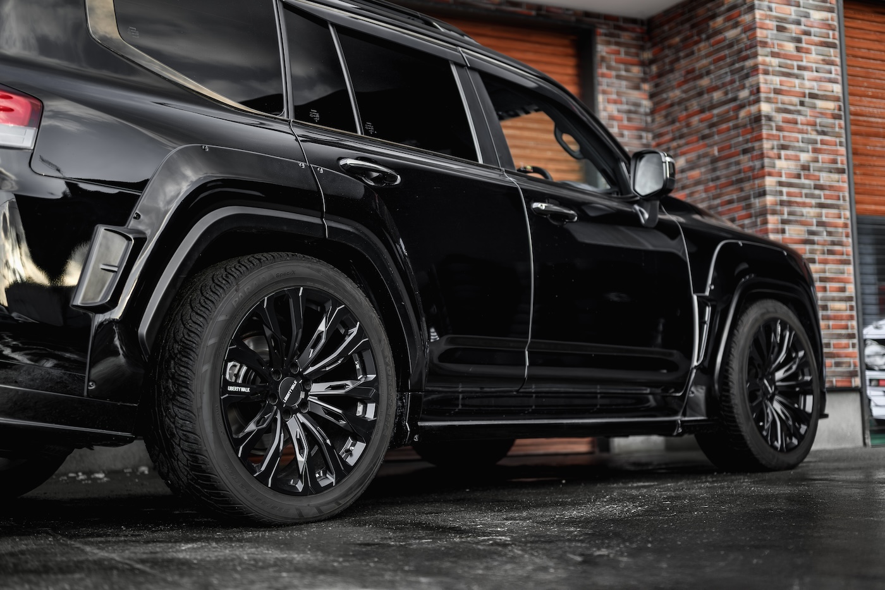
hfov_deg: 39.6
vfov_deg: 27.0
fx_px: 1229
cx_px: 442
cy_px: 295
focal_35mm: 50
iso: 160
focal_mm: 50
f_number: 1.8
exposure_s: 1/200
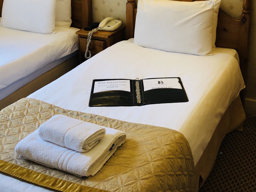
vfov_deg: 26.6
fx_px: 392
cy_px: 19
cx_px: 148
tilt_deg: -16.7
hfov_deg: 36.1
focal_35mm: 53
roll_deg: +1.7
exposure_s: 1/17
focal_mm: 4
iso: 64
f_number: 1.8
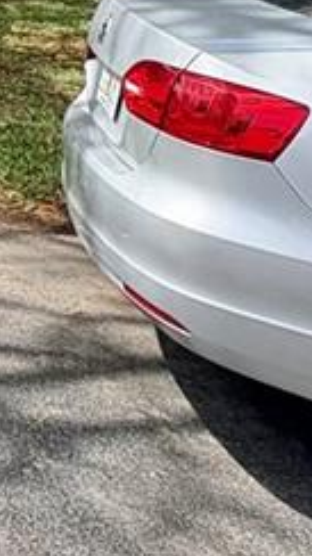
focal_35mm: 75
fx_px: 1105
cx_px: -588
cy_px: -219
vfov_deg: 23.8
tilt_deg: +3.4
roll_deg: -1.0
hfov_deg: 11.1
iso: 64
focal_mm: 2.22
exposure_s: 1/548
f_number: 2.2
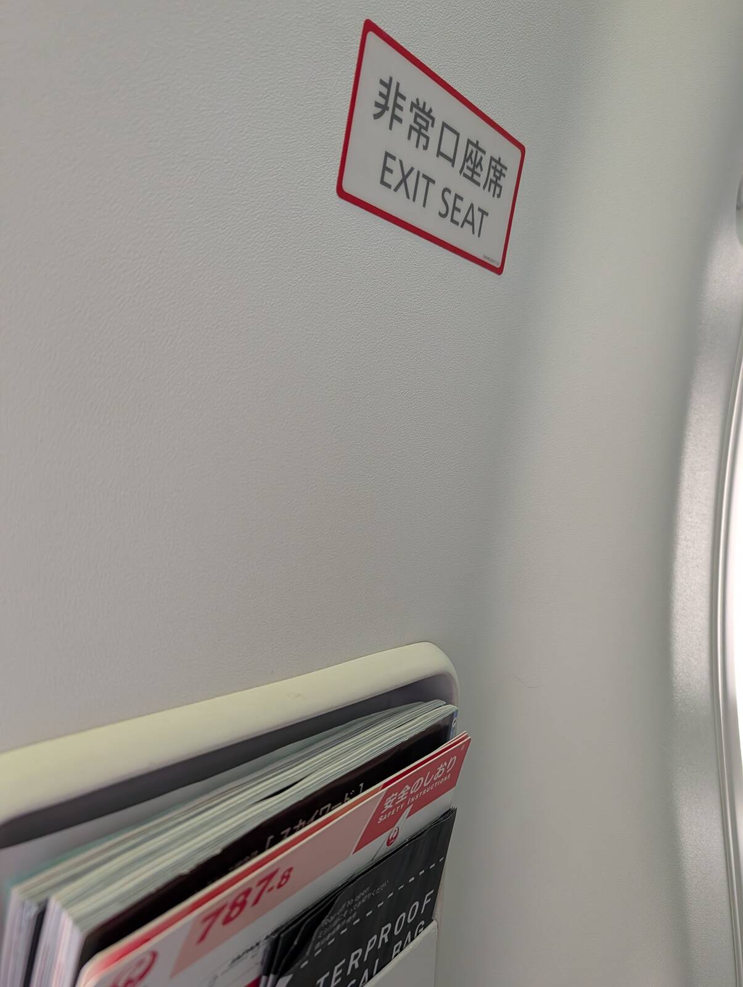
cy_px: 494
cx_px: 372
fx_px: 685
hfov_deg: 56.9
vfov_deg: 71.5
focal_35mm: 24
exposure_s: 1/166
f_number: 1.68
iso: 407
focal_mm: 6.9
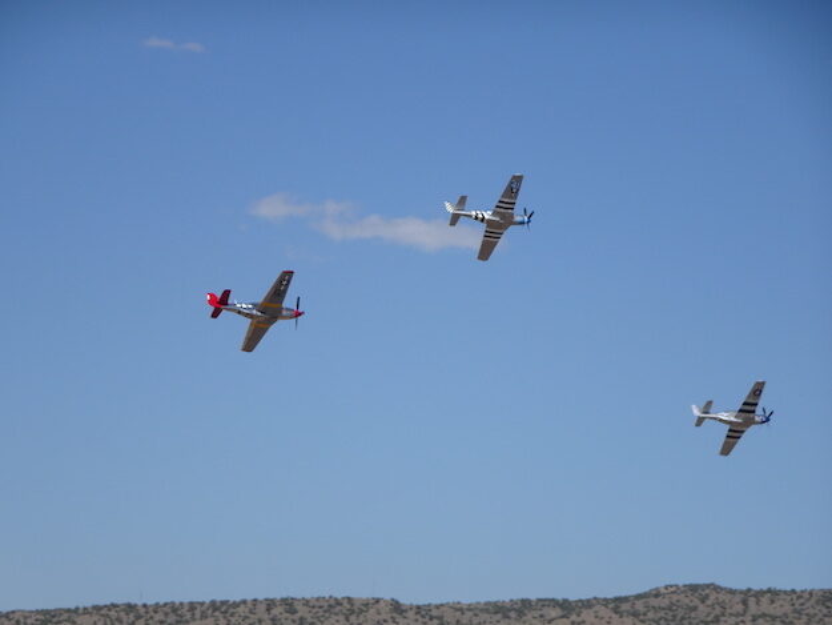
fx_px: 4952
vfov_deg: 7.2
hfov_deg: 9.6
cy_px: 312
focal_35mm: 206
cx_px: 416
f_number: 6.3
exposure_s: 1/640
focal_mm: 35.17
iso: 80
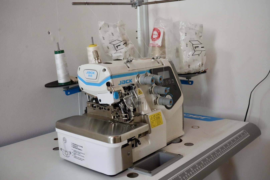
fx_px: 278
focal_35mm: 37
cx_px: 135
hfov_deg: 51.9
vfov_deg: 36.0
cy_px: 90
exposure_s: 1/250
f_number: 8
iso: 8000
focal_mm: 37
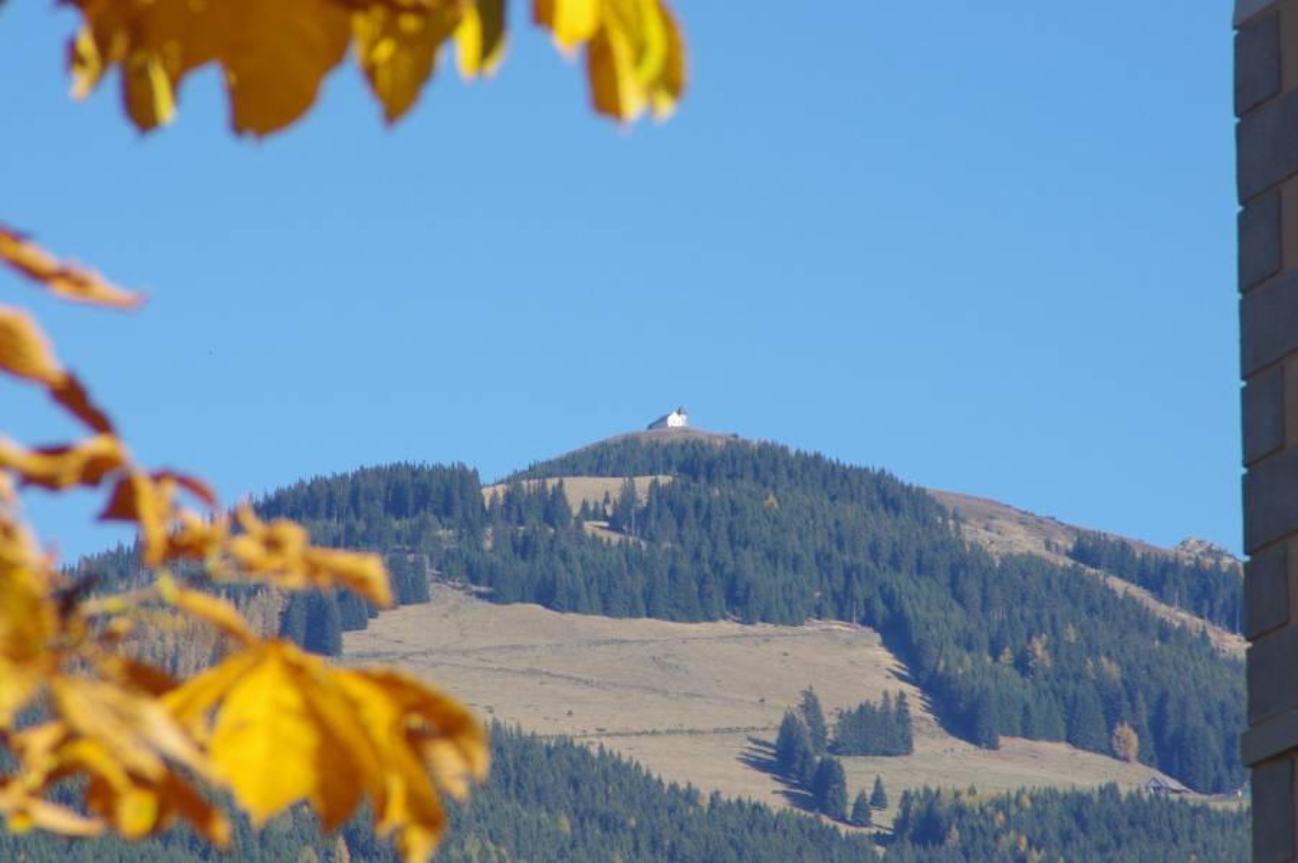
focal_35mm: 300
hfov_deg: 6.9
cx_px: 649
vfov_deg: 4.6
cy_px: 432
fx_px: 10805
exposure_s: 1/400
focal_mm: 200
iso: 400
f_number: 14
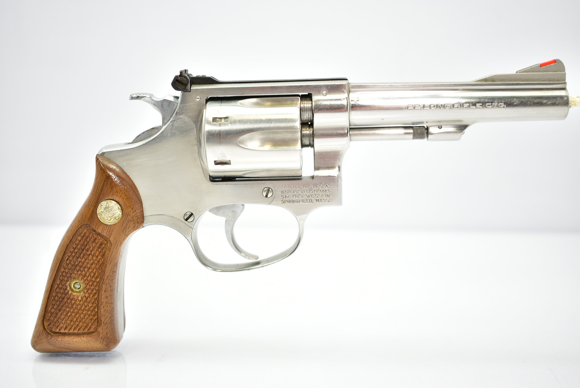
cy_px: 194
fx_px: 750
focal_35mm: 46
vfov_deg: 29.0
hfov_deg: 42.3
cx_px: 290
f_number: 4.2
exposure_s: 1/50
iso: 110
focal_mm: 31
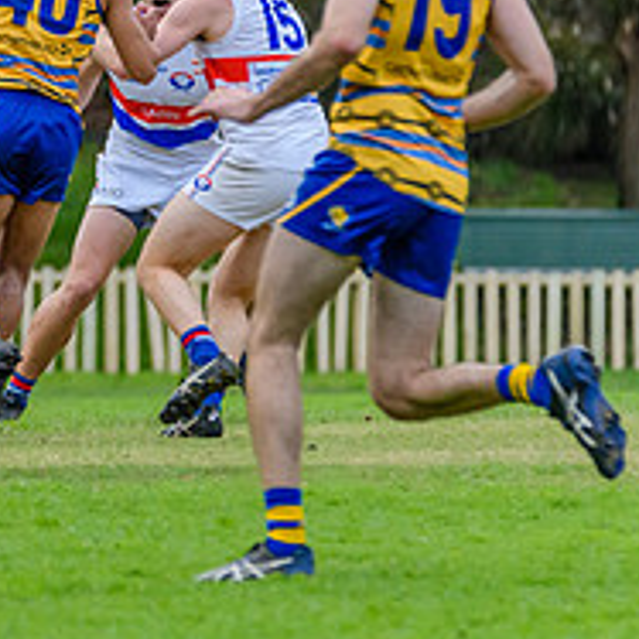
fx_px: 22681
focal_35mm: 1086
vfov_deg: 1.6
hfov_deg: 1.6
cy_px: 224
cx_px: -212
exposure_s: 1/1600
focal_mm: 360
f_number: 6
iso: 2200
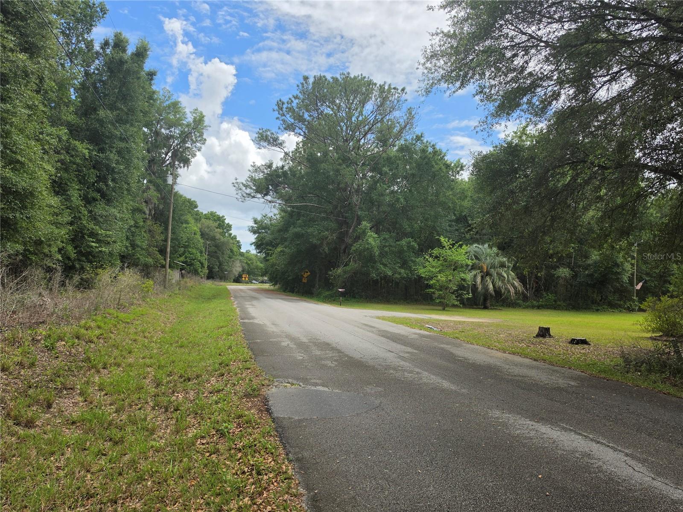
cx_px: 342
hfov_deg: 73.9
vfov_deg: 58.9
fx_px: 454
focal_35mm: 23
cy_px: 256
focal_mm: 6.5
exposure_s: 1/7939
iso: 64
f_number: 1.4
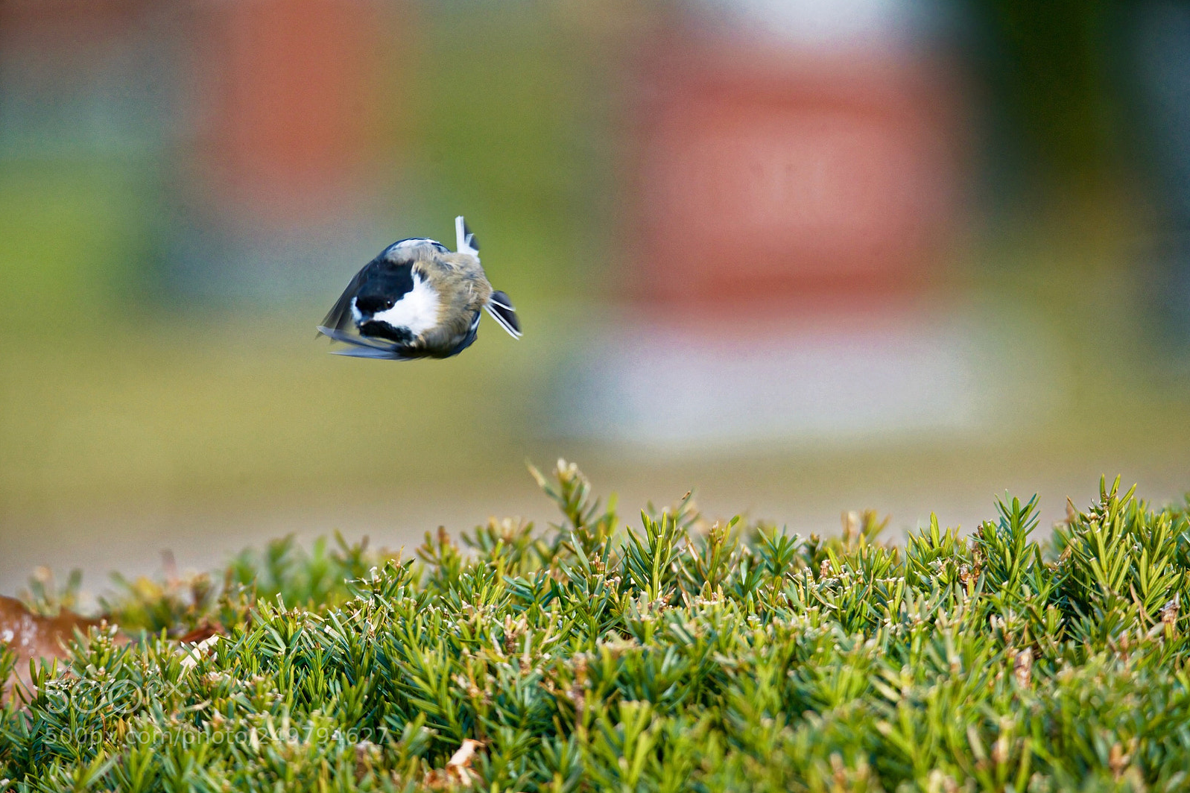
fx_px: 13252
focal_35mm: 401
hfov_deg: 5.1
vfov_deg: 3.4
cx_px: 595
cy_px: 396
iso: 900
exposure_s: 1/1250
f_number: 6.3
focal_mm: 400
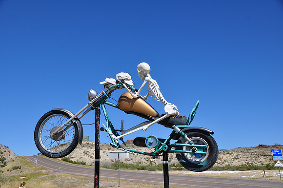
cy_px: 94
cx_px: 142
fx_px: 377
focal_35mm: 48
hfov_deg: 41.2
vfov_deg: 28.0
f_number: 10
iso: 200
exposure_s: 1/320
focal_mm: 32
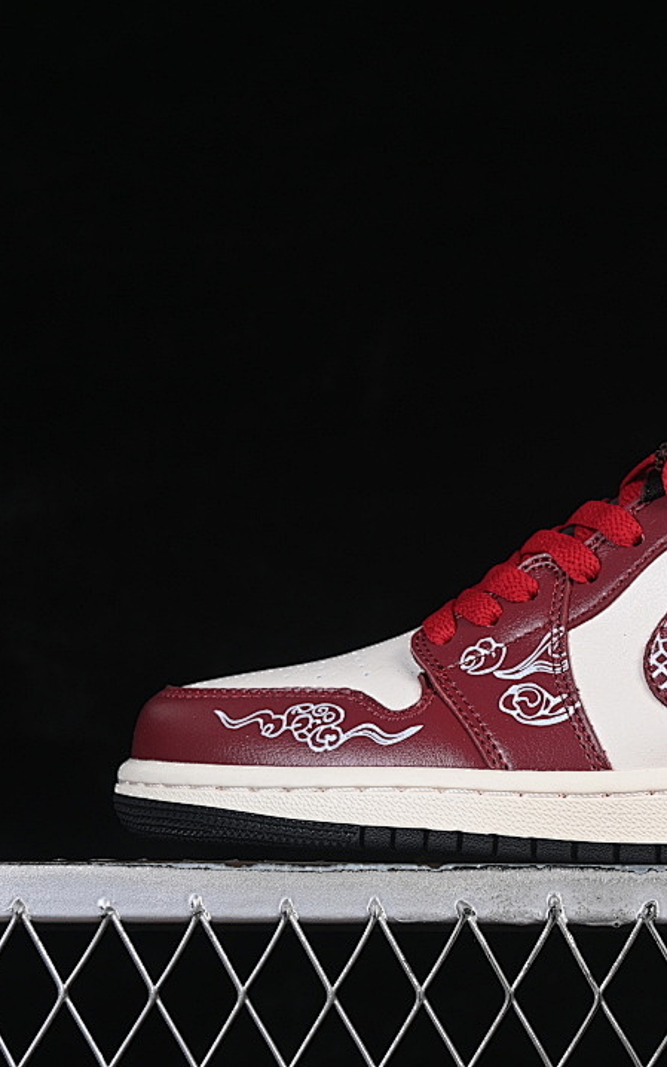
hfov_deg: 11.3
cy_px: 534
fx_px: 3343
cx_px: 661
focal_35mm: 115
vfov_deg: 18.1
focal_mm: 50
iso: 160
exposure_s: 1/60
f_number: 8
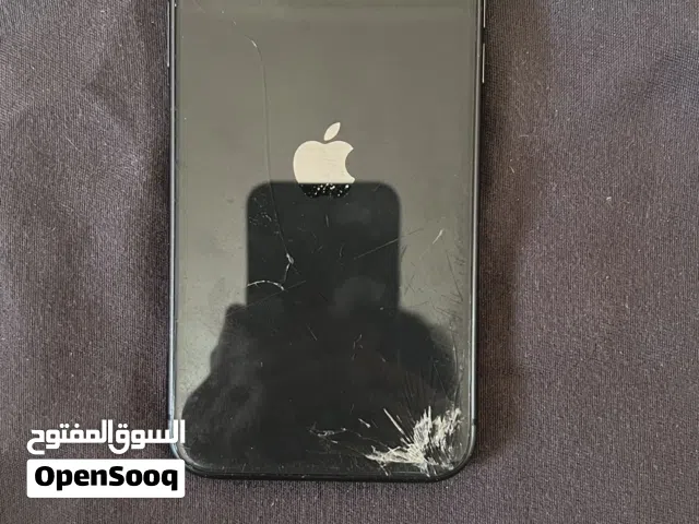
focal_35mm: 26
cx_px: 350
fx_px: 525
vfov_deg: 53.1
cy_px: 262
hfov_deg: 67.3
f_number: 1.5
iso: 500
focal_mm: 5.7
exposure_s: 1/25
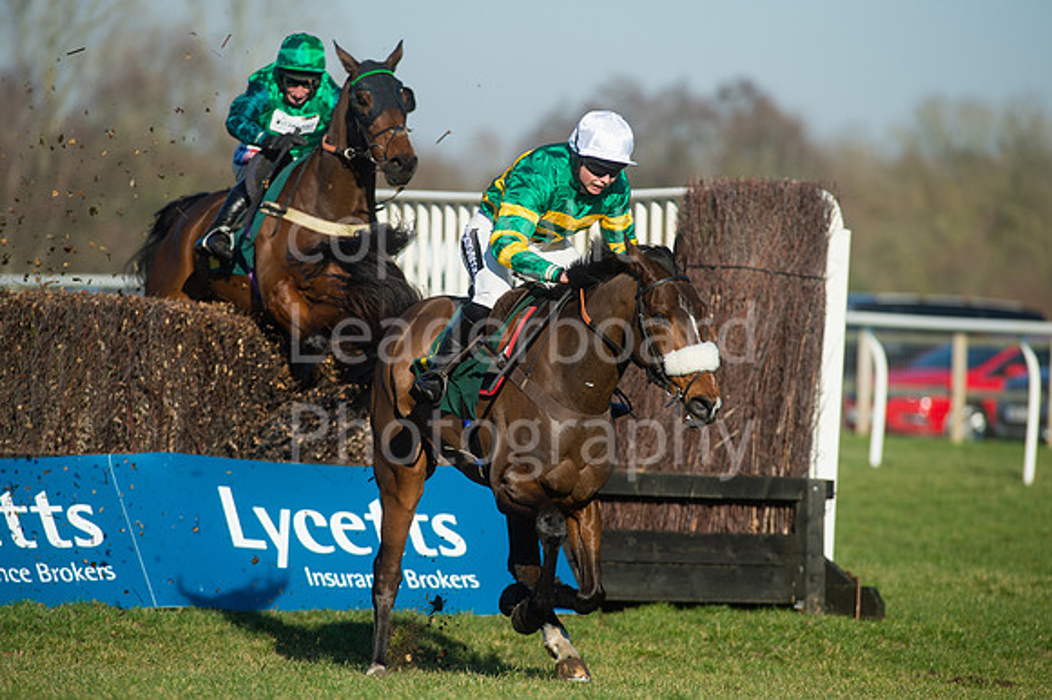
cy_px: 350
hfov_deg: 6.9
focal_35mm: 300
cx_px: 526
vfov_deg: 4.6
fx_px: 8761
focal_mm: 300
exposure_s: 1/4000
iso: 400
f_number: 7.1
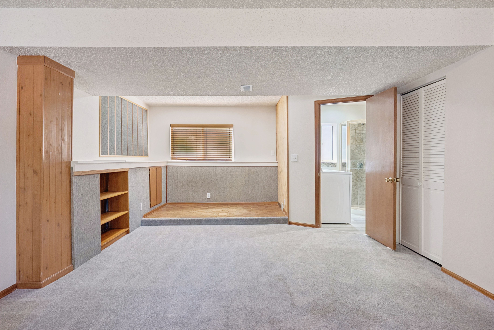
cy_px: 165
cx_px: 247
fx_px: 288
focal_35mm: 21
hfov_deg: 81.2
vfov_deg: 59.6
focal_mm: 21
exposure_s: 1/13
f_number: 9
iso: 400
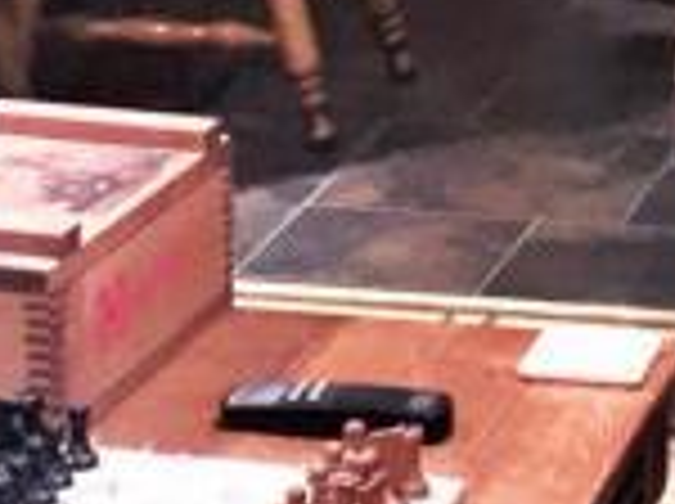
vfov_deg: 7.4
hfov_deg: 10.0
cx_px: 230
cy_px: -104
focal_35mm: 198
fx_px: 3855
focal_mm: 4.15
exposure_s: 1/20
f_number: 2.2
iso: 80
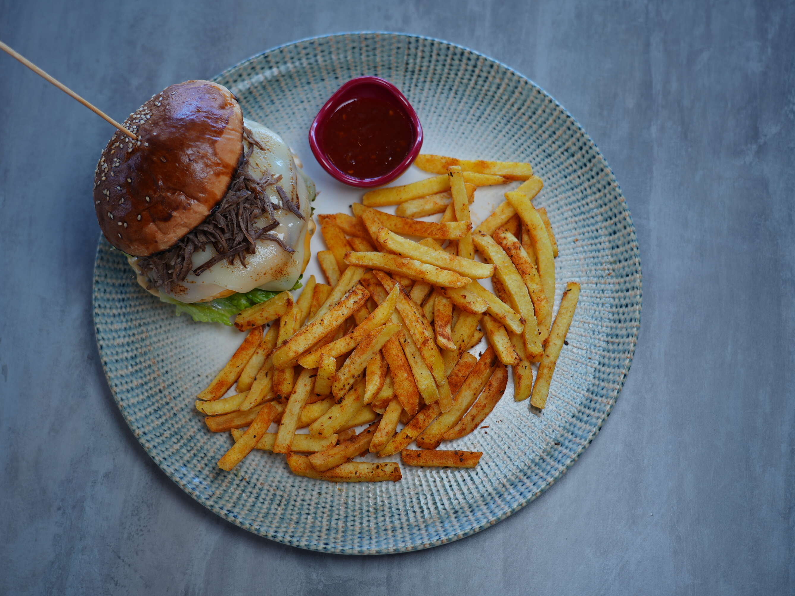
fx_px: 1217
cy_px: 298
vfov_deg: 27.5
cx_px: 380
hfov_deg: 36.2
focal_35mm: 53
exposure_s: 1/40
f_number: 4
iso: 64
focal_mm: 49
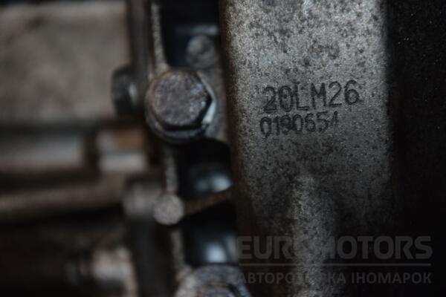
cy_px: 148
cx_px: 223
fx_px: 1951
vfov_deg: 8.7
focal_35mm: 158
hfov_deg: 13.0
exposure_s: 1/60
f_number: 5.6
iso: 800
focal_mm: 105
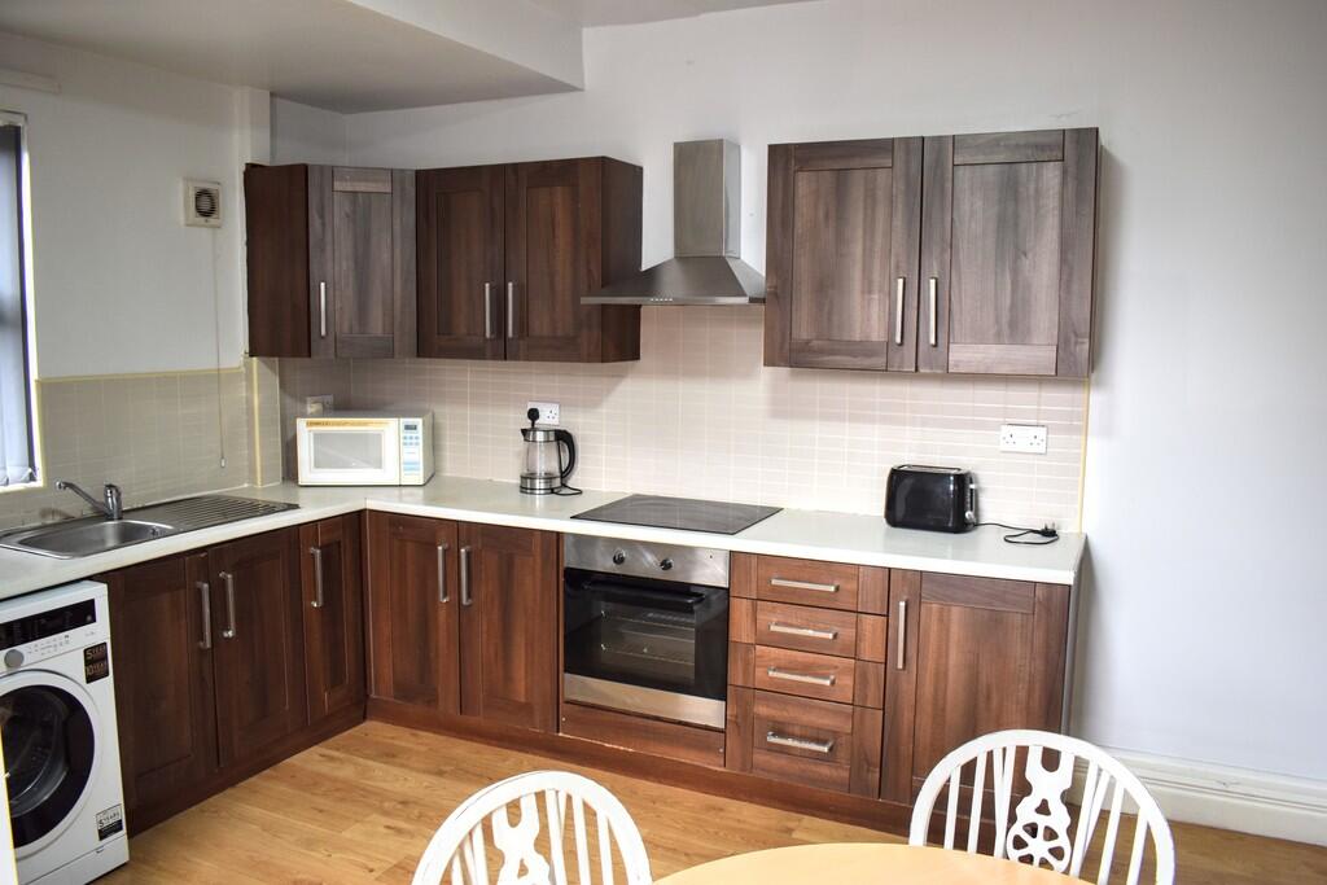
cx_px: 664
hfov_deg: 67.4
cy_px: 442
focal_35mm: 27
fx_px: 995
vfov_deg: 47.9
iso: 400
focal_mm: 18
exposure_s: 1/60
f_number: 4
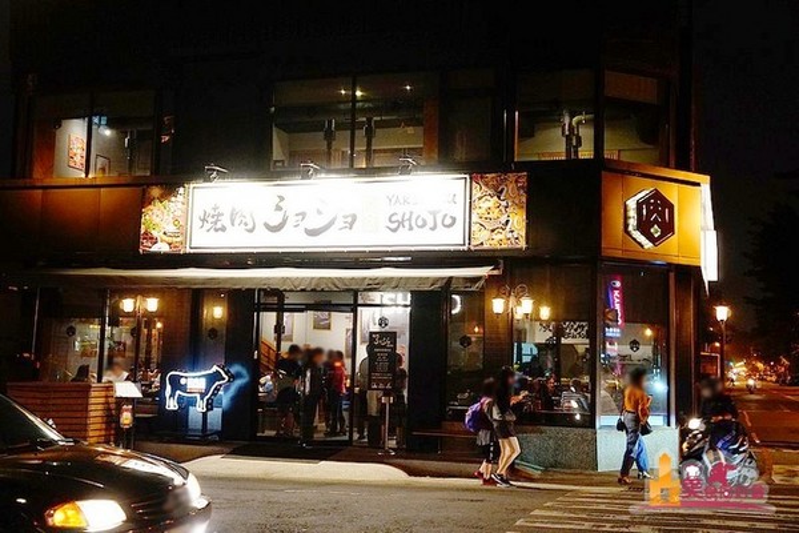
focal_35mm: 40
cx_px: 400
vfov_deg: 33.0
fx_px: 899
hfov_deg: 47.9
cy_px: 266
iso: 3200
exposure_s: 1/60
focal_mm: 27
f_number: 4
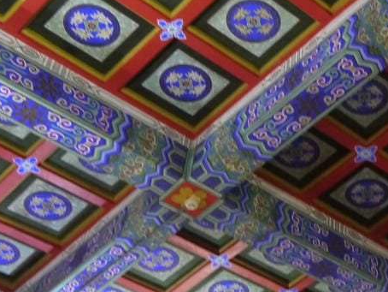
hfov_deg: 24.0
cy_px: 61
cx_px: 460
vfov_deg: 19.7
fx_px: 830
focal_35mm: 74
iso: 1600
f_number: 3.5
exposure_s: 1/30
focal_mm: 14
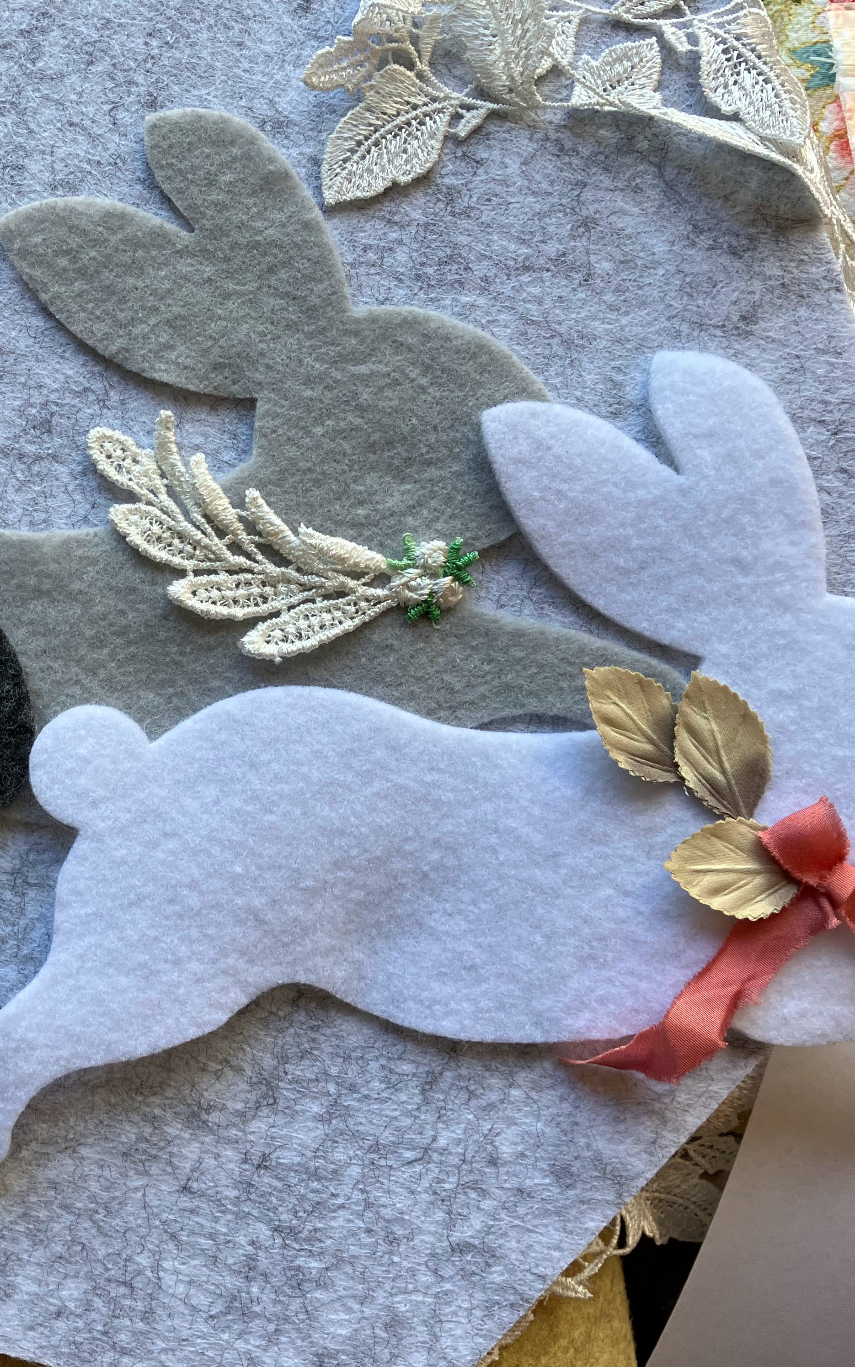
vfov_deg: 49.3
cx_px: 185
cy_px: 686
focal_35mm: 40
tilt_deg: -85.3
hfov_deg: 31.3
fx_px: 1491
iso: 50
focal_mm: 3.99
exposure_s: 1/120
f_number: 1.8
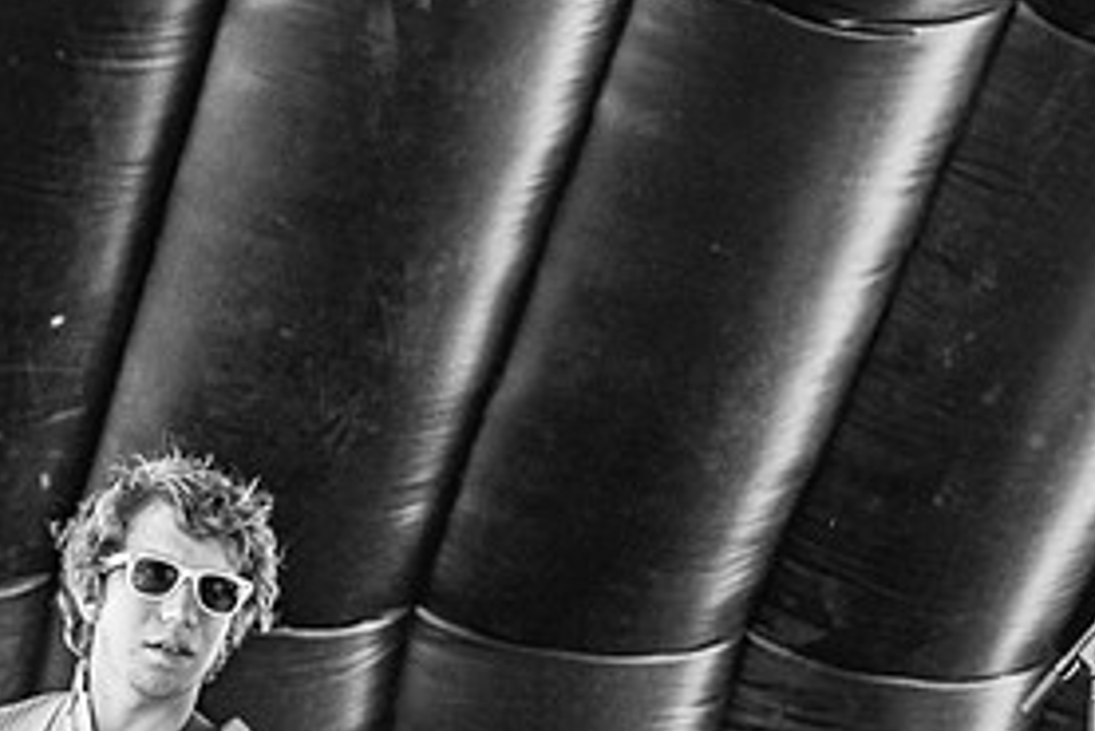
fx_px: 4078
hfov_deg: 15.1
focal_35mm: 134
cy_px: 583
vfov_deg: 10.2
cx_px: 1008
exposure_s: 1/320
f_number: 5.6
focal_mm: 43
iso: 640
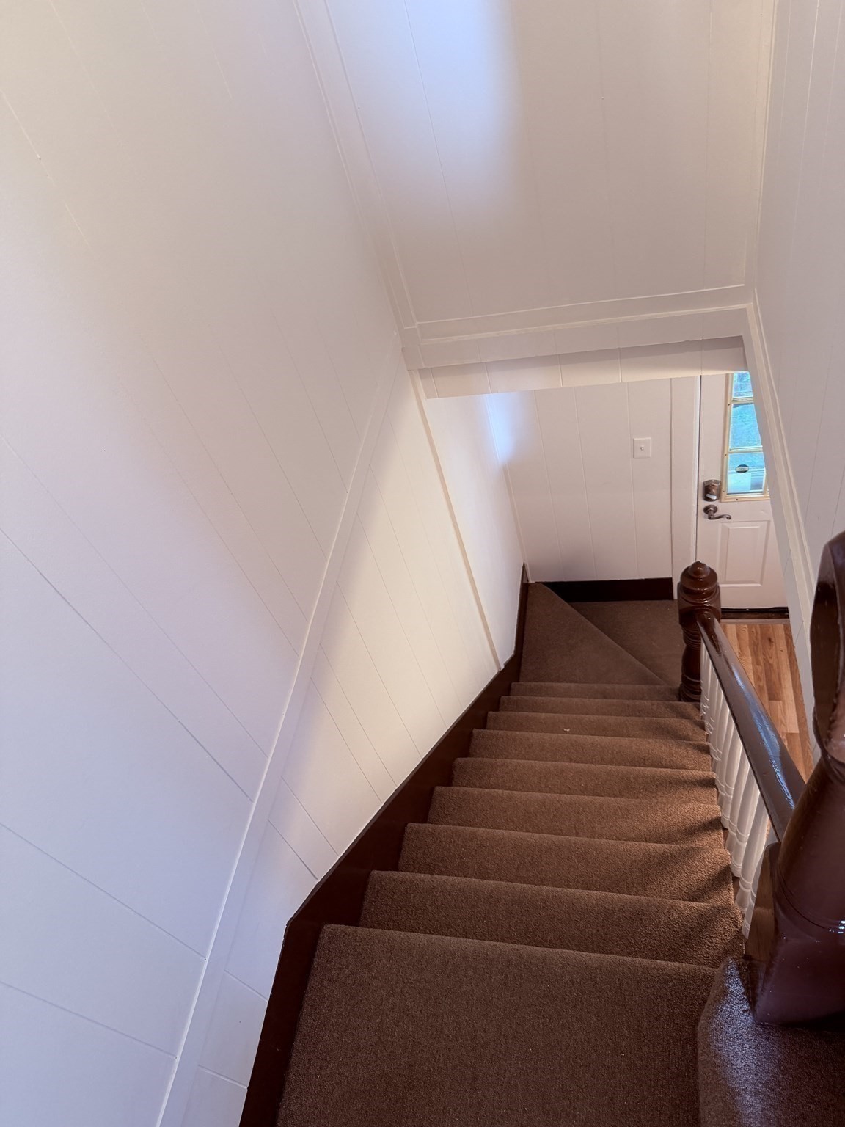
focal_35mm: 24
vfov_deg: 71.6
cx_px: 422
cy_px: 564
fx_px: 781
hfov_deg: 56.8
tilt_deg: -47.2
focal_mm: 6.76
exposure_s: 1/60
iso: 200
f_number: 1.78
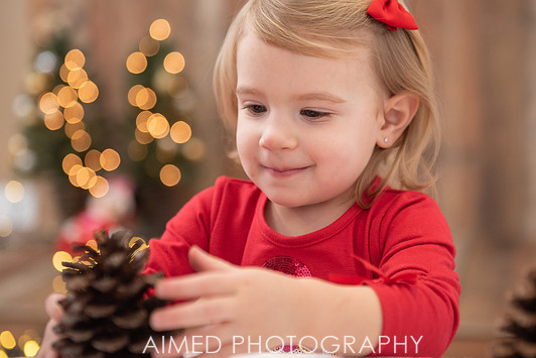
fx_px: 1102
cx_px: 310
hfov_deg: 27.3
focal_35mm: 74
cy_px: 166
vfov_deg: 18.4
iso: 500
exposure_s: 1/200
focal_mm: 60
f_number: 2.8
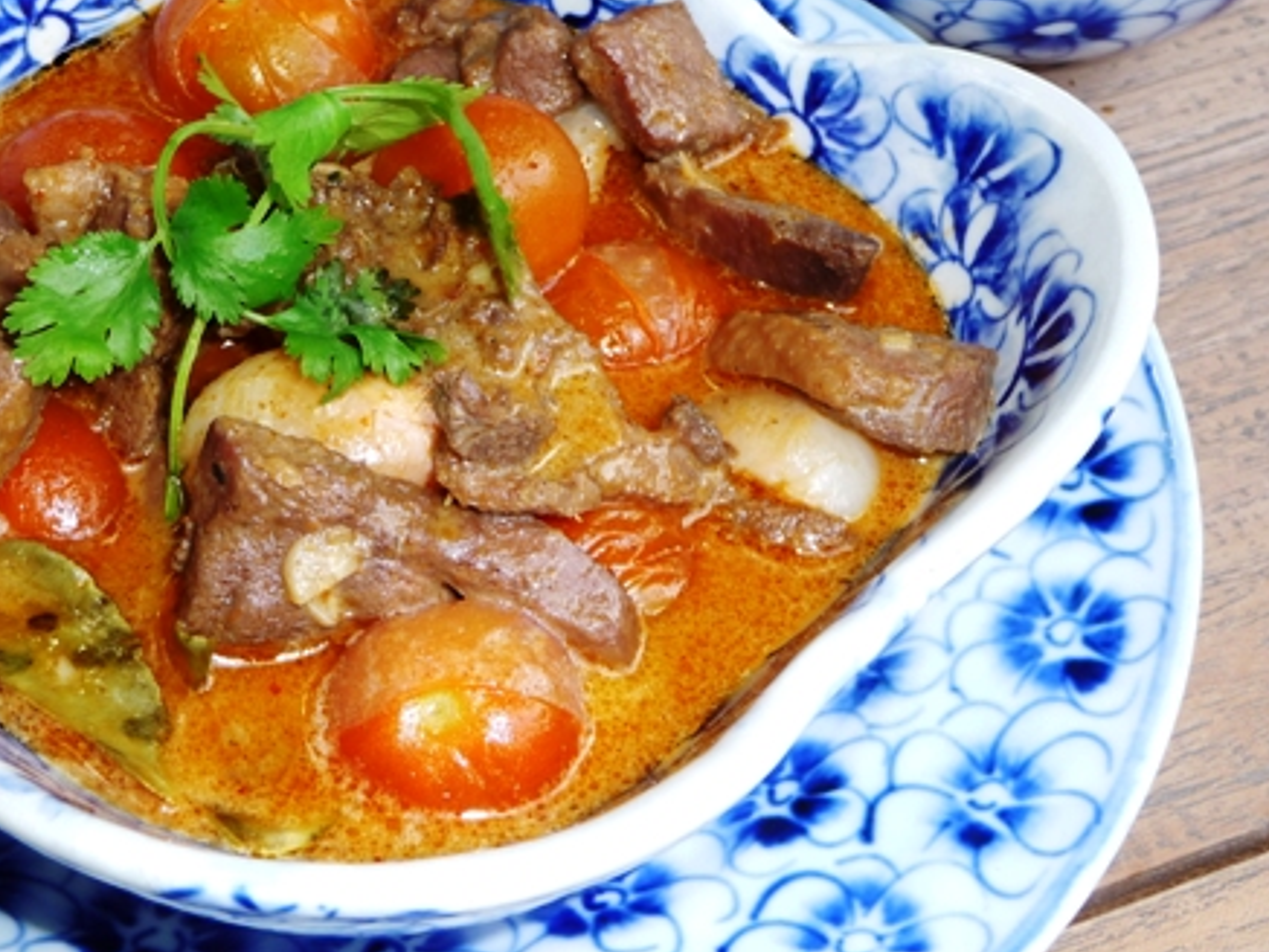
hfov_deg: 30.5
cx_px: 421
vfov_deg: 23.2
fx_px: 2310
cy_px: 319
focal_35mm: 63
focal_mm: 7.1
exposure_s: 1/30
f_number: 4
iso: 100
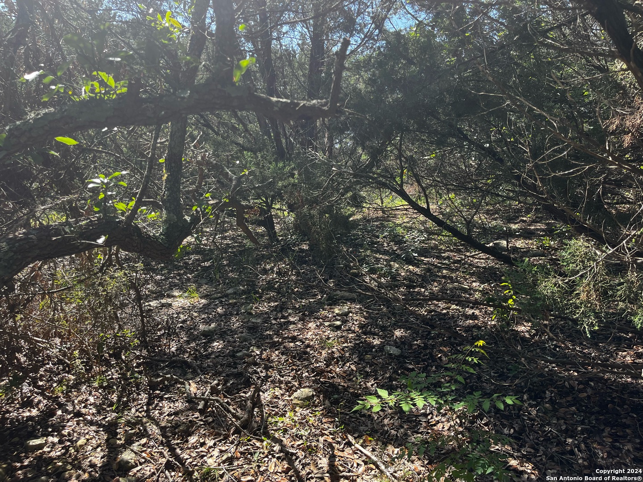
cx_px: 322
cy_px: 241
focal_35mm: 26
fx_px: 483
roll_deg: +0.8
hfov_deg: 67.3
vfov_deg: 53.1
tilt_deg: -1.9
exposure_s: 1/605
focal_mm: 5.1
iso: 50
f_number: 1.6
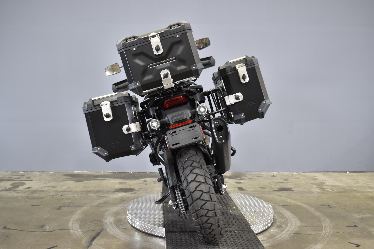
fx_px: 405
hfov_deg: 49.6
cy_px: 124
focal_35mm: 39
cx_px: 187
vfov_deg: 34.2
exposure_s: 1/13
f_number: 4
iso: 400
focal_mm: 26
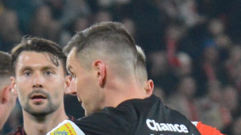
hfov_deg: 1.5
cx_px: 74
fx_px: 9236
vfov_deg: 0.8
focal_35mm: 1445
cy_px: 315
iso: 3200
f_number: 5
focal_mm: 200
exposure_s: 1/640
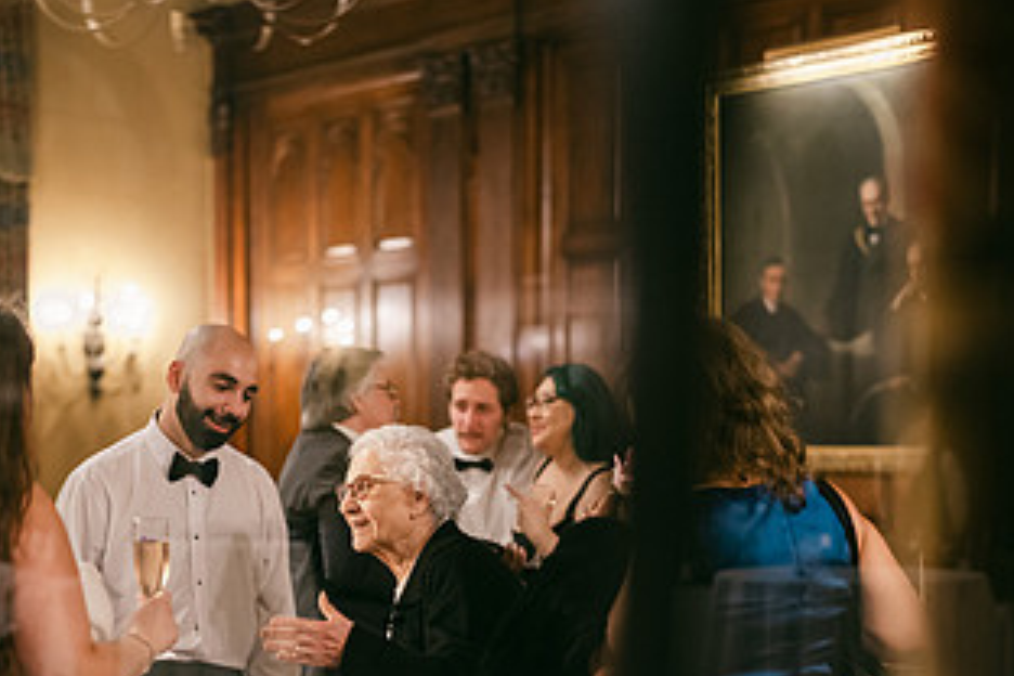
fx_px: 1831
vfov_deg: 20.5
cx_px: 361
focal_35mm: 65
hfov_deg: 30.8
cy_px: 616
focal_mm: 35
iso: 1400
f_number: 1.2
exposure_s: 1/125
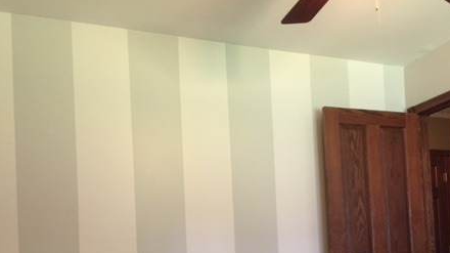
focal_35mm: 46
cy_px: 243
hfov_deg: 44.3
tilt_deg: +3.0
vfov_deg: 24.9
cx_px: 276
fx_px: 549
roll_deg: +2.8
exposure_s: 1/30
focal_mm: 4.15
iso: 100
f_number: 2.2
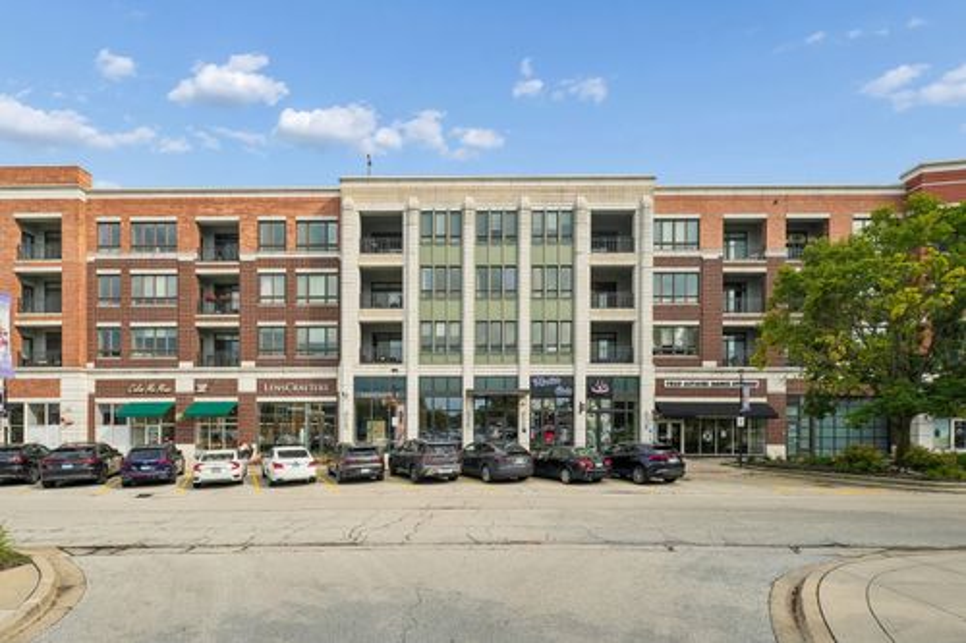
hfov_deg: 104.3
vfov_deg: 81.2
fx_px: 376
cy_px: 322
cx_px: 483
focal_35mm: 14
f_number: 8
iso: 400
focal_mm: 14
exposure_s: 1/800
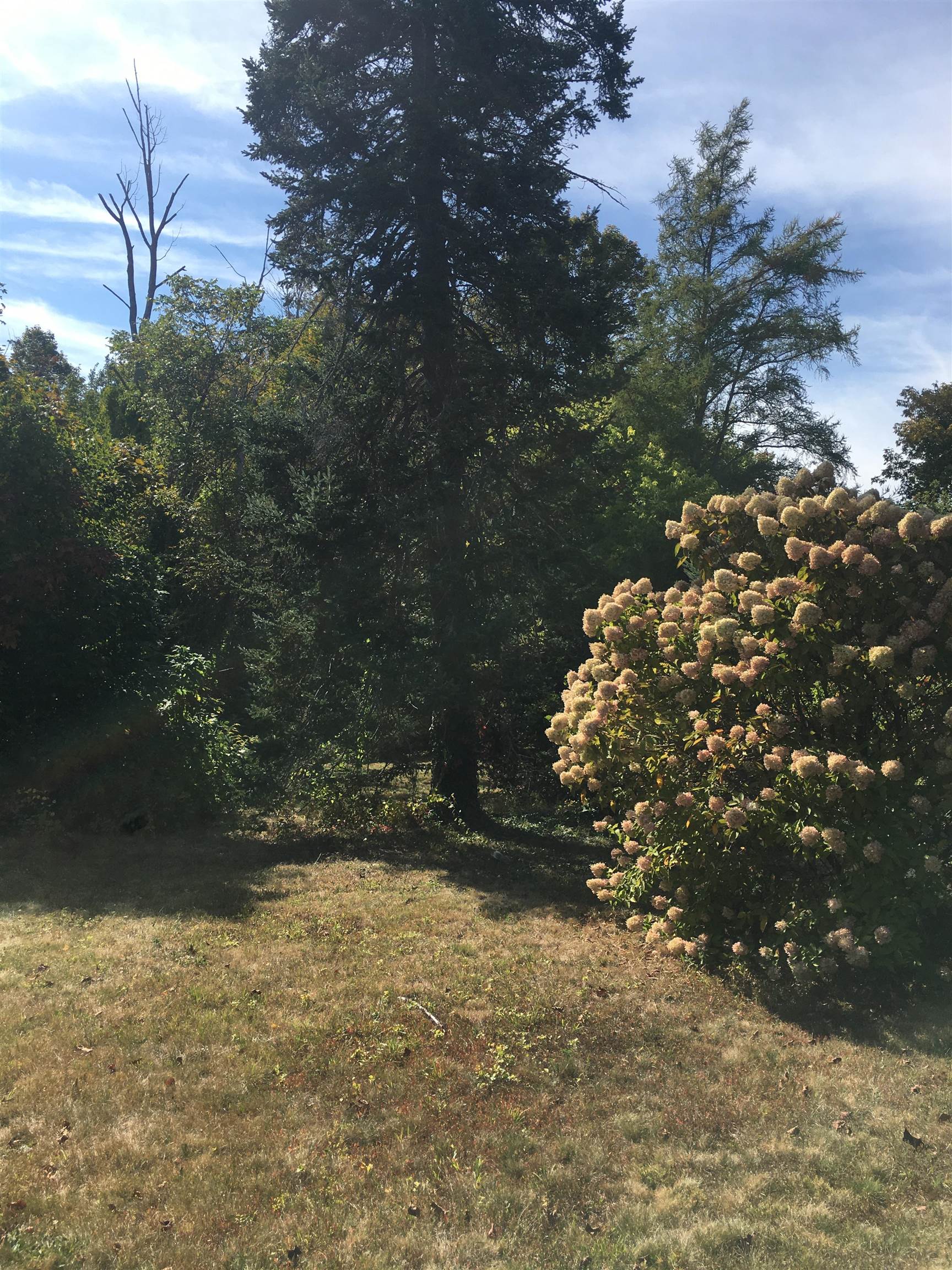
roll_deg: -1.6
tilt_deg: +1.3
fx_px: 1063
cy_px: 635
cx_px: 476
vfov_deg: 61.7
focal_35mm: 29
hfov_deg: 48.2
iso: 25
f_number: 2.2
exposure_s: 1/1148
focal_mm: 4.15
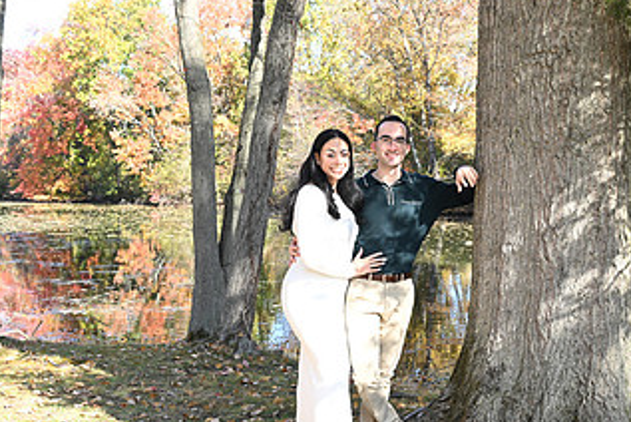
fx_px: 930
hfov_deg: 37.4
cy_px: 244
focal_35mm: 53
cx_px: 372
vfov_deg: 25.5
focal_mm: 29
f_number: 6.3
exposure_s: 1/100
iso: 200
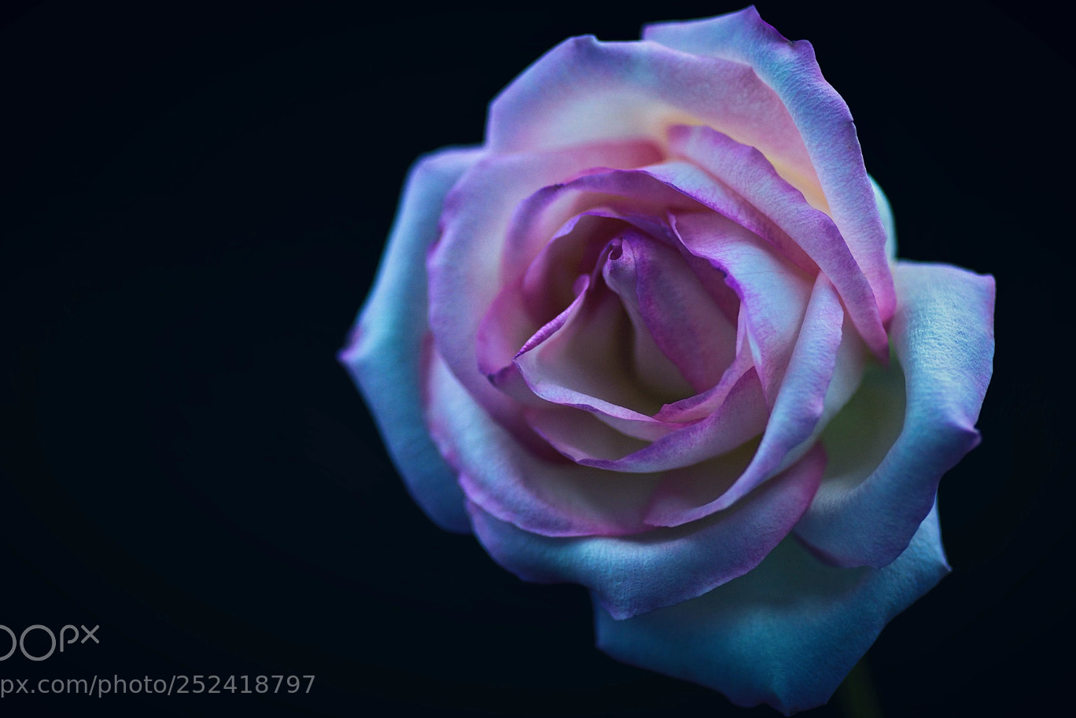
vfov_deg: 11.7
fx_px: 3498
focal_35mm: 117
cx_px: 533
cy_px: 326
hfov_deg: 17.5
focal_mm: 100
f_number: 3.5
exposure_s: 1/3200
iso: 400
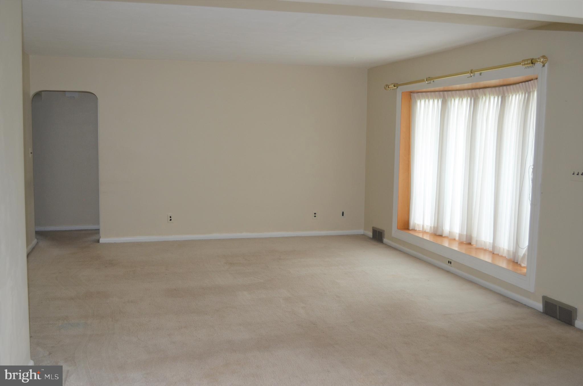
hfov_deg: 53.2
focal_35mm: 36
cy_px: 193
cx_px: 292
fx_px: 582
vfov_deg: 36.7
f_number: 4
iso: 400
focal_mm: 24
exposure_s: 1/125
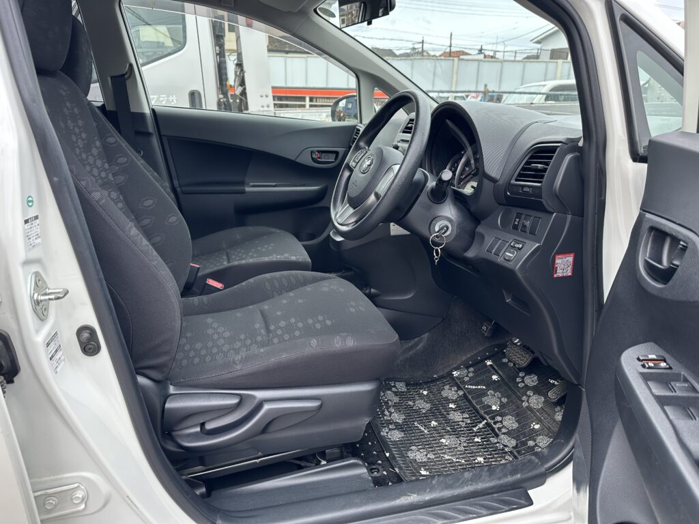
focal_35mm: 24
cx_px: 350
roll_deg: -1.2
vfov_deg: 56.8
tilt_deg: -20.5
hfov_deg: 71.6
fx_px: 485
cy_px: 262
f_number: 1.78
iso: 80
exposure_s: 1/580
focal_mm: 6.86
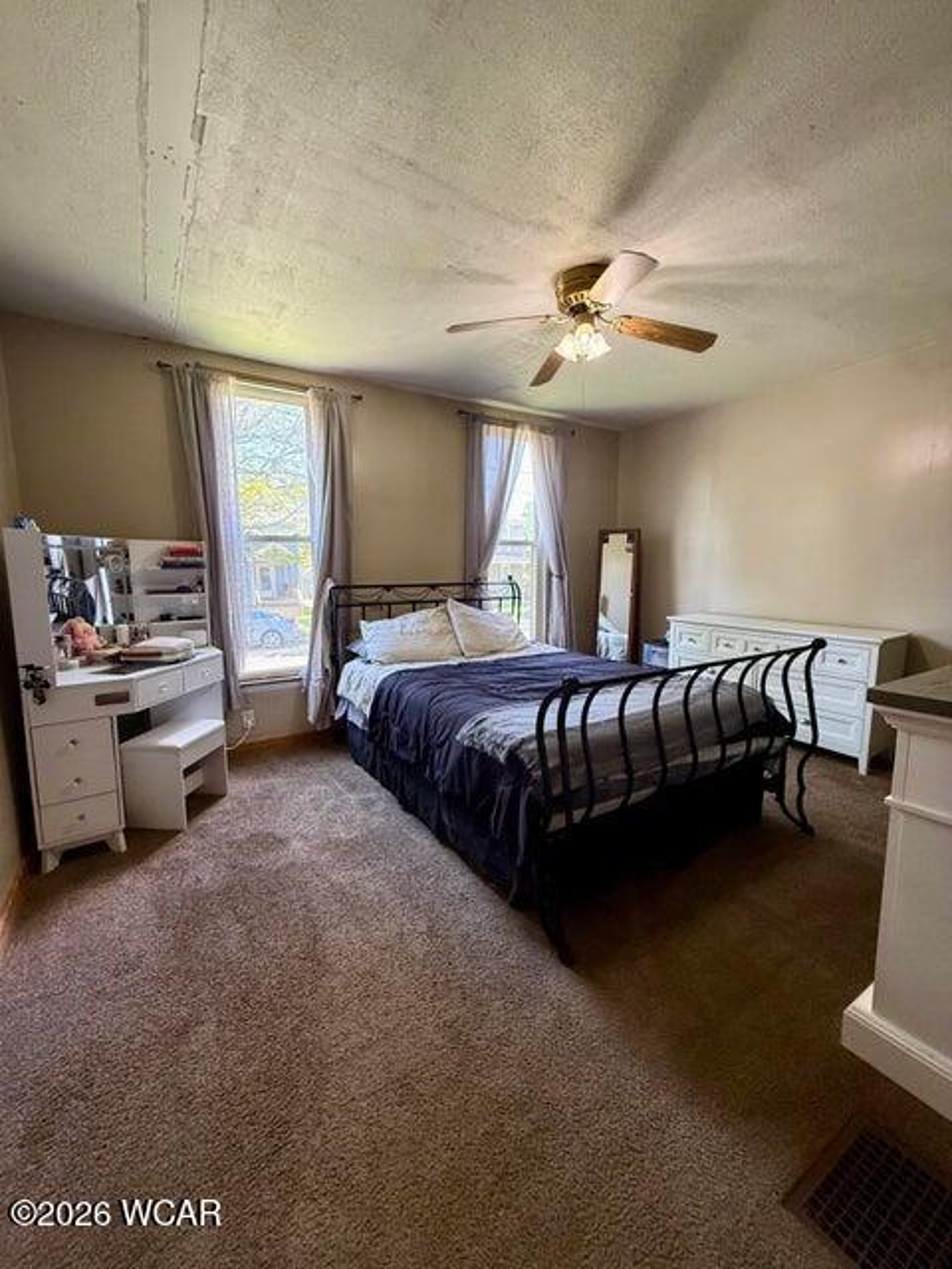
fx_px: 513
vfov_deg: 102.1
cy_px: 634
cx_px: 476
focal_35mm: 14
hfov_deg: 85.7
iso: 320
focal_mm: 2.22
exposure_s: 1/99
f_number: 2.2
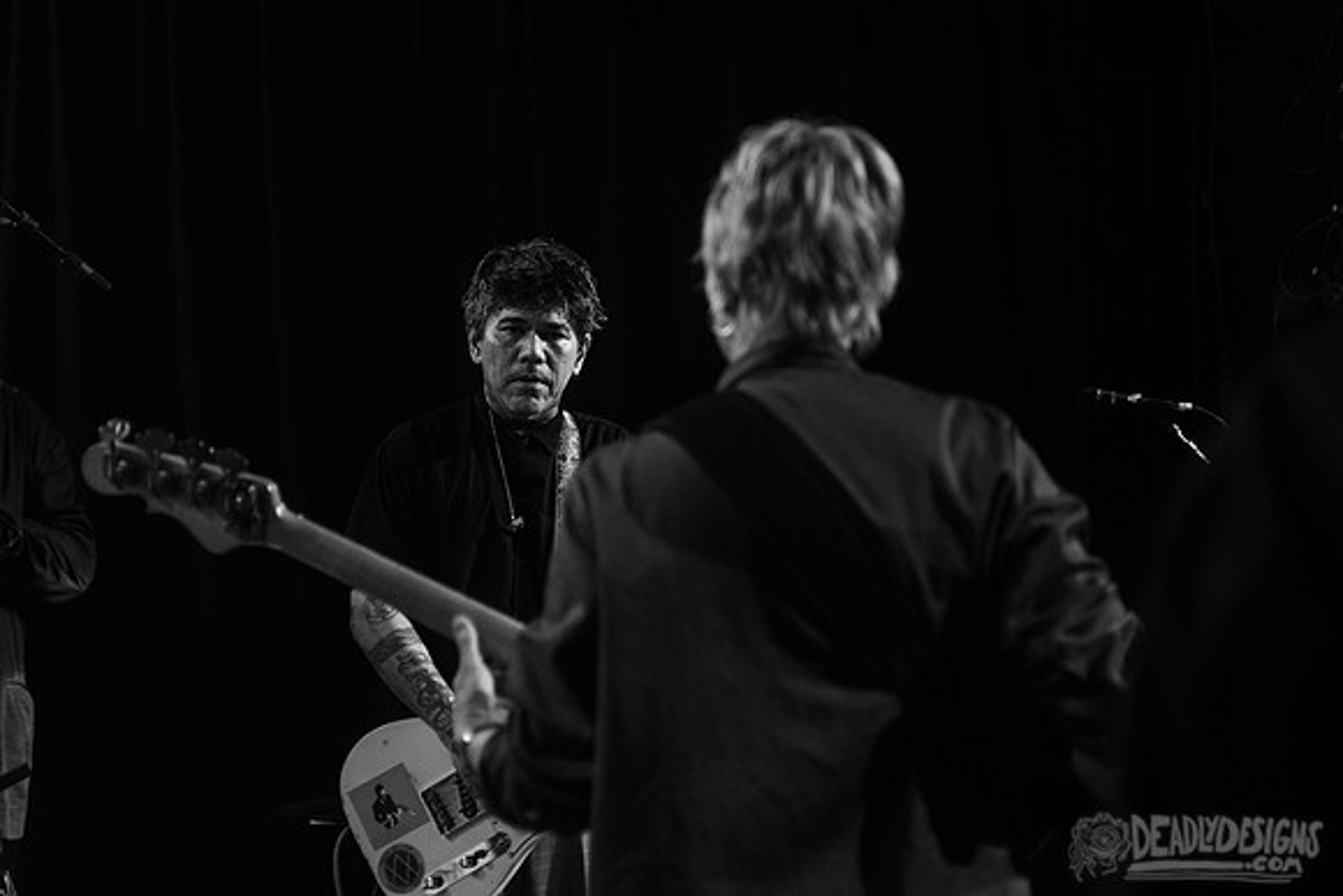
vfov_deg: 17.1
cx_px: 751
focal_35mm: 80
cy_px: 386
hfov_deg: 25.4
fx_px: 2974
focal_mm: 70
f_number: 3.2
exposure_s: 1/160
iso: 2000
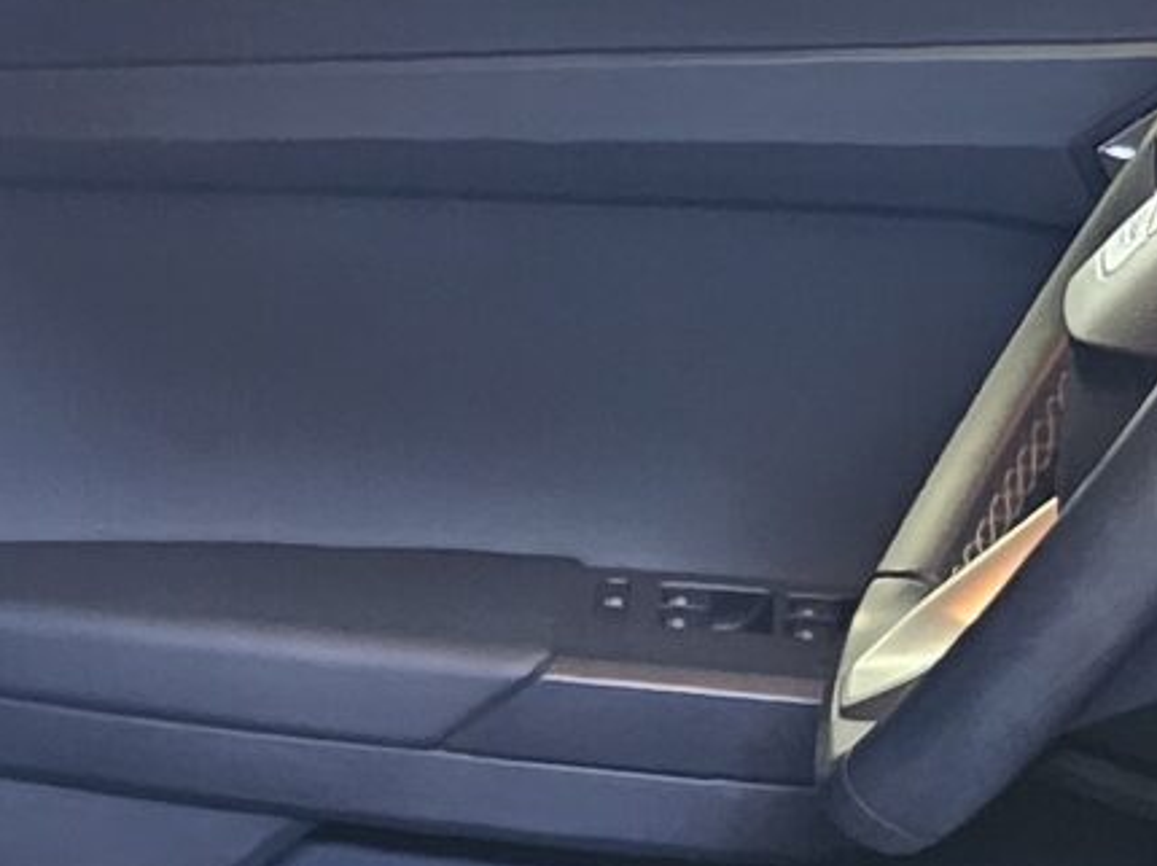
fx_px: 4577
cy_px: 1573
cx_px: -823
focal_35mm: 137
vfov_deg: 10.2
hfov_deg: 13.2
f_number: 1.7
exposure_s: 1/25
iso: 1250
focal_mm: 6.3
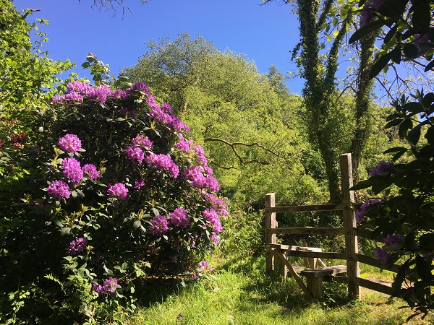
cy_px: 162
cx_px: 217
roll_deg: +0.1
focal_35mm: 29
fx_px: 364
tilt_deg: +10.0
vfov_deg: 48.2
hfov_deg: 61.7
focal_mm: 4.15
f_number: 2.2
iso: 25
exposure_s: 1/538
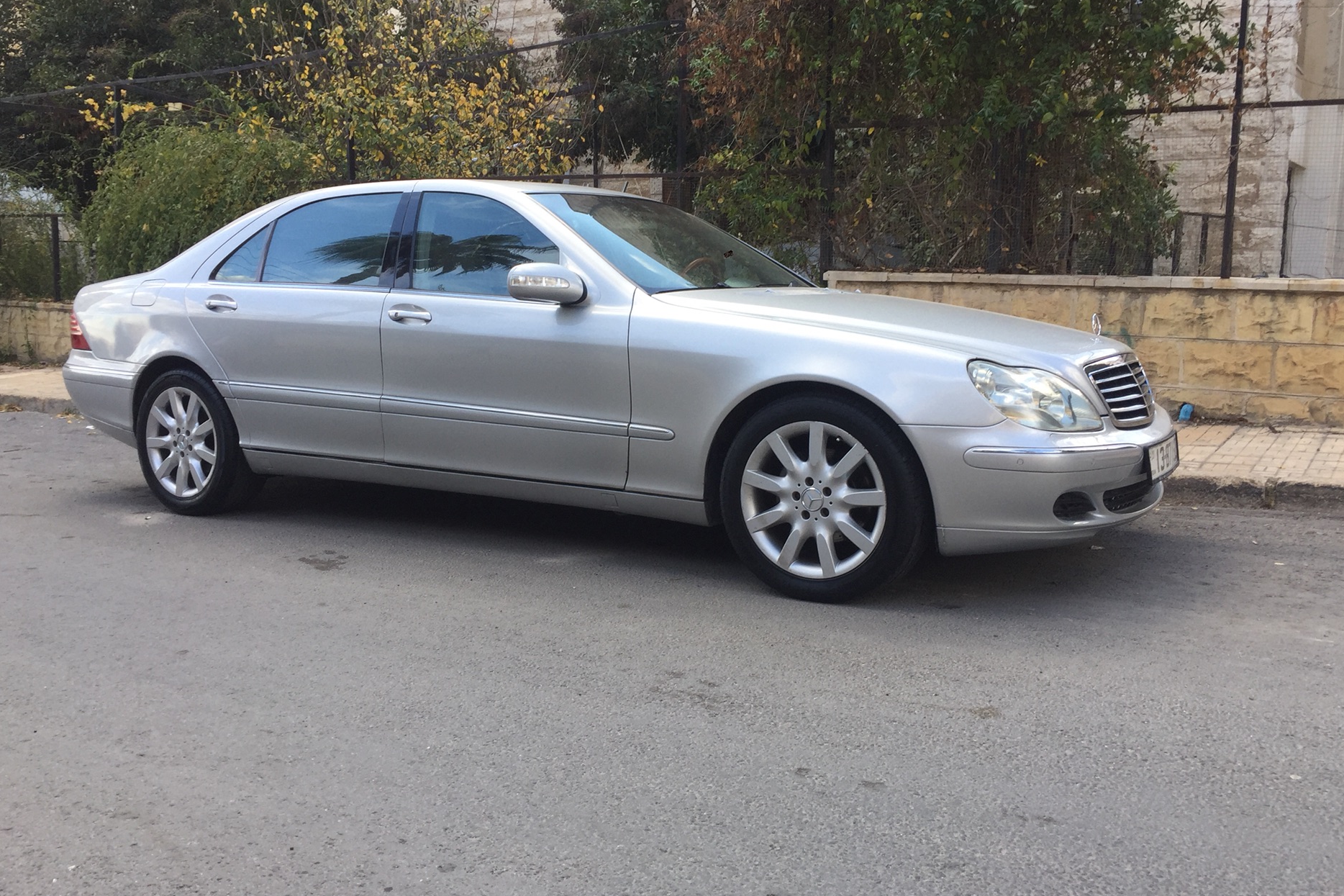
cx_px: 667
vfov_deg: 42.3
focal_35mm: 31
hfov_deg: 60.3
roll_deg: -1.3
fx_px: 1157
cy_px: 412
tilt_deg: -7.1
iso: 32
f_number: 2.2
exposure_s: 1/235
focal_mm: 4.15
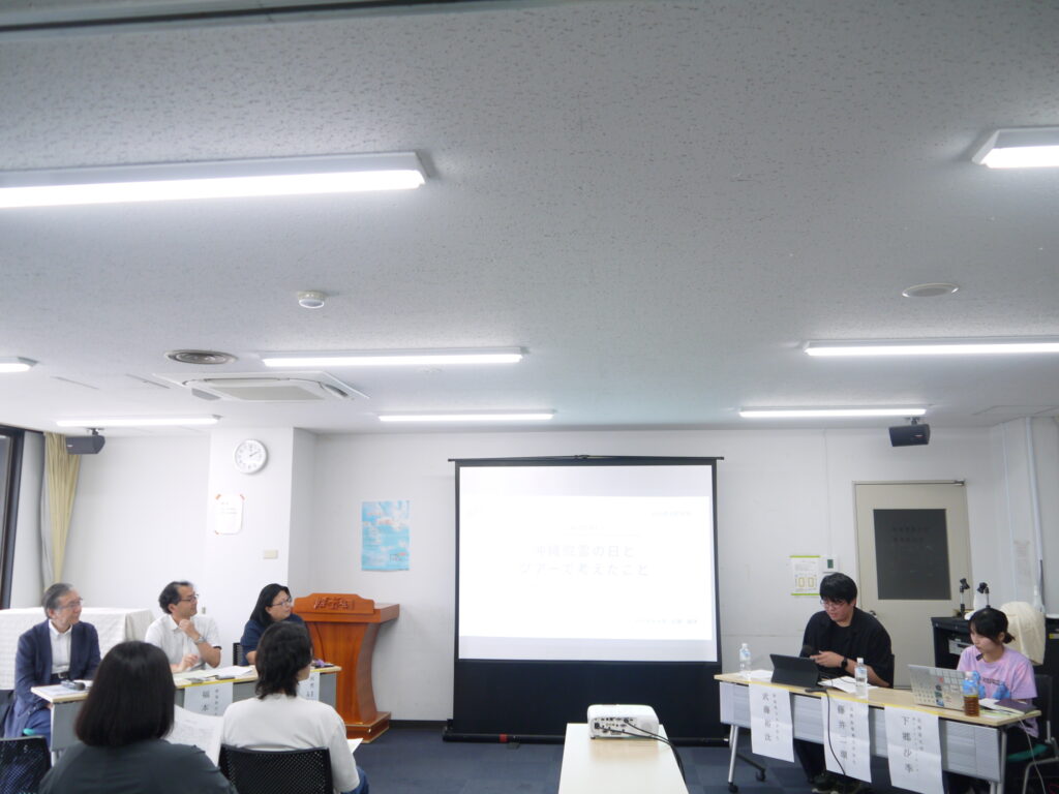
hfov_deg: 60.0
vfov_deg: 46.8
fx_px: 918
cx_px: 530
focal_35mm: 30
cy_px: 397
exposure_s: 1/60
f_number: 3.6
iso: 250
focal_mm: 15
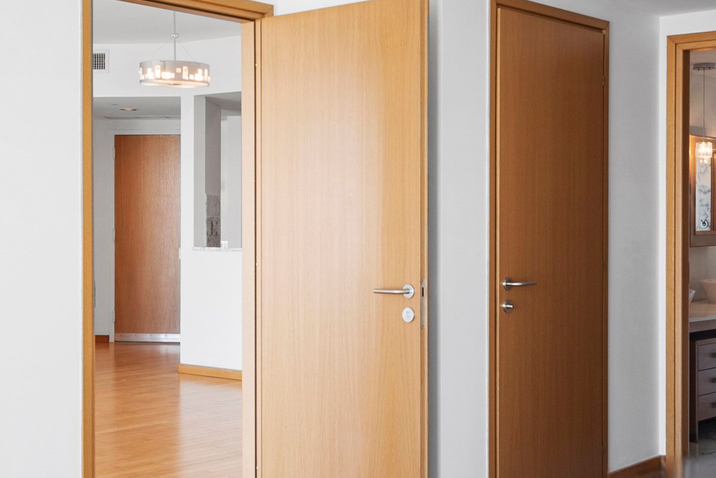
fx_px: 1194
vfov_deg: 22.6
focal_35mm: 60
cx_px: 346
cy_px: 257
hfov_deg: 33.4
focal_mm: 14
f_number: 8
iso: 100
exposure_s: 1/10
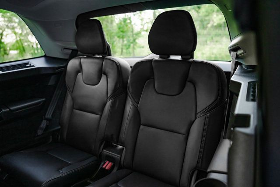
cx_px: 140
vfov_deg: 53.2
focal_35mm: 24
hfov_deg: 73.7
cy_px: 94
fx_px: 187
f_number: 2.8
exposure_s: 1/160
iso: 3200
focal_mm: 24
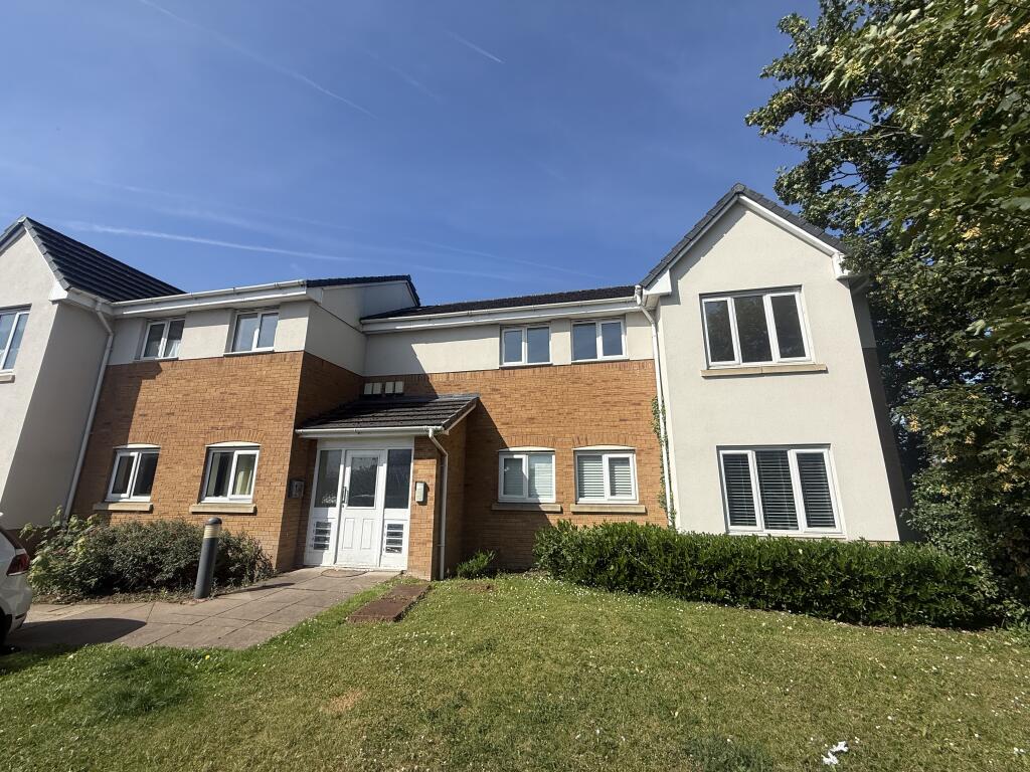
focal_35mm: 14
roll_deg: -0.4
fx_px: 417
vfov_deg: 85.7
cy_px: 386
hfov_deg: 102.1
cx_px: 515
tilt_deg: +14.0
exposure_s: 1/2717
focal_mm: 2.22
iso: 50
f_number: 2.2
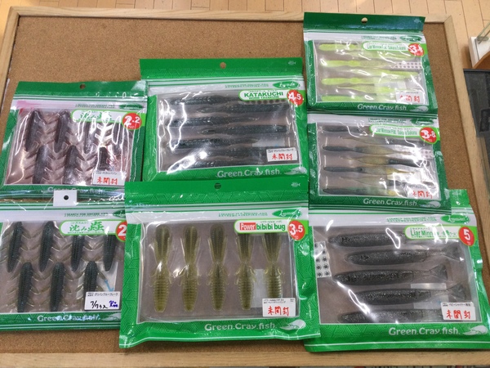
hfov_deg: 58.4
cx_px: 245
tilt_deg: -71.2
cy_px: 184
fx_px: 439
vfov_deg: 45.4
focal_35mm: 31
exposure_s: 1/30
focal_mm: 3.3
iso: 25
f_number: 2.4
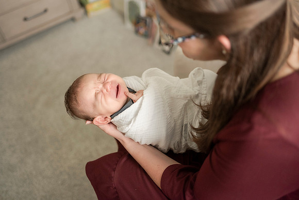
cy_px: 100
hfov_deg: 54.4
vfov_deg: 37.9
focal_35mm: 35
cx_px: 150
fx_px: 291
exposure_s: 1/160
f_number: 1.8
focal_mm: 35
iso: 800
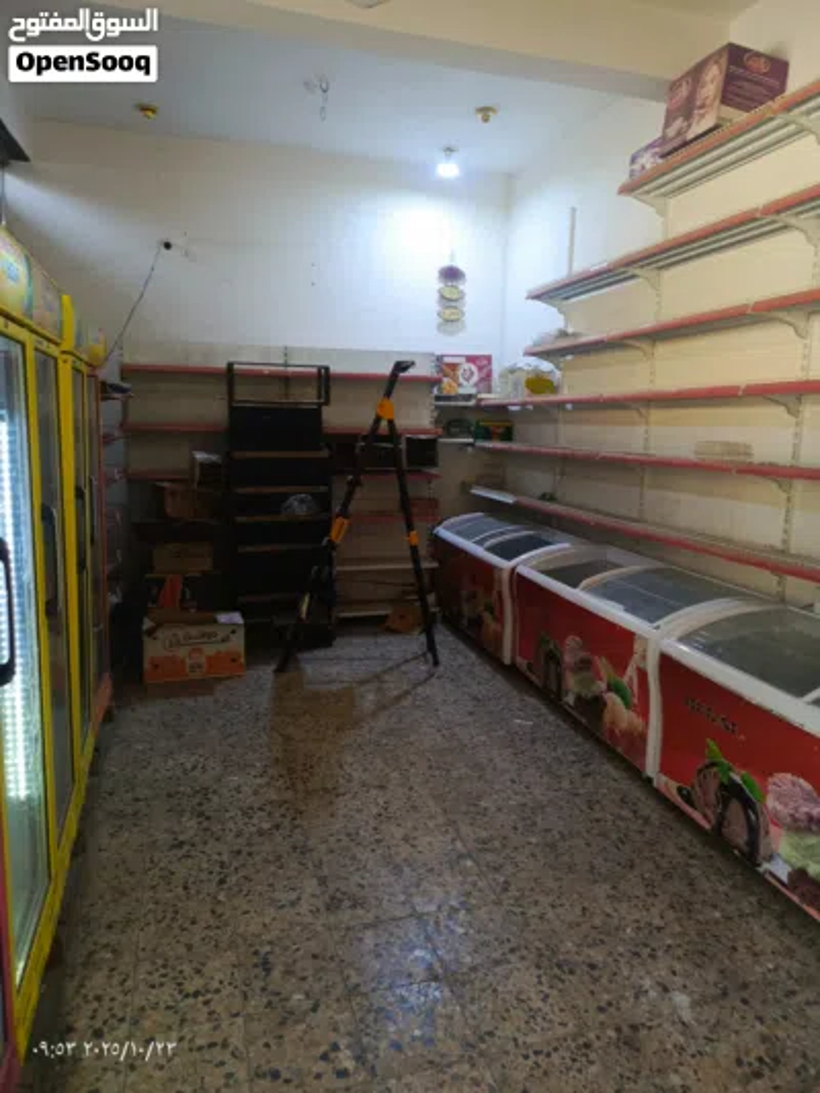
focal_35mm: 23
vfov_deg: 73.9
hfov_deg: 58.9
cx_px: 410
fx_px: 726
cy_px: 546
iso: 669
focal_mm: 5.25
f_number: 1.75
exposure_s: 1/50
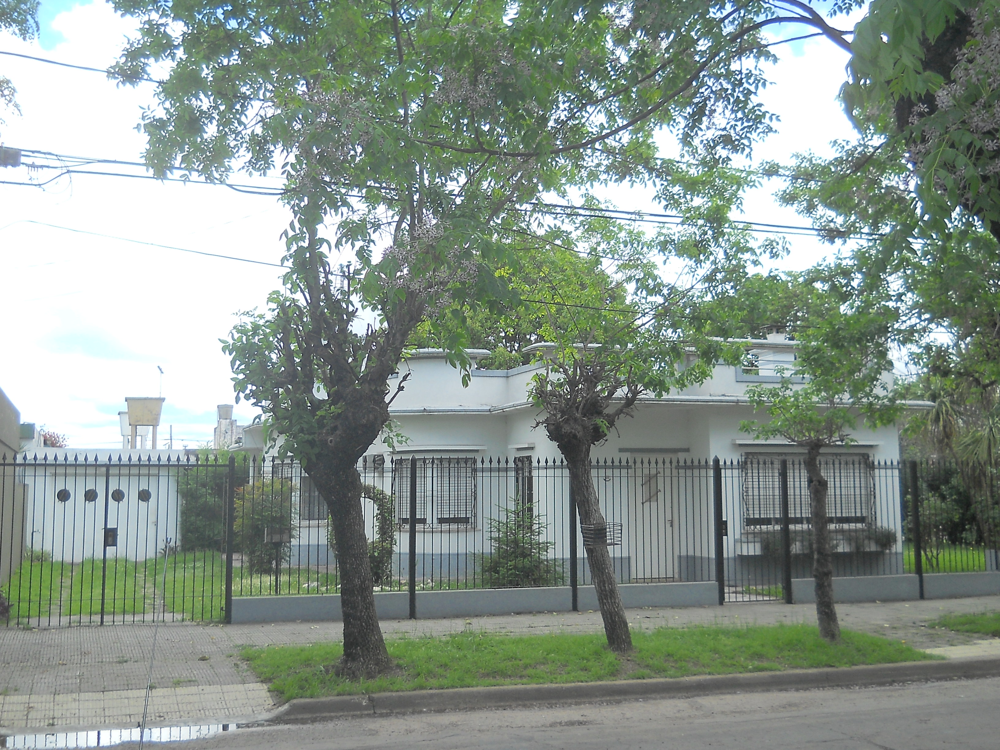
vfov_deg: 35.1
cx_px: 500
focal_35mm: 41
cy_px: 375
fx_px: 1184
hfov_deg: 45.8
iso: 80
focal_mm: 6.72
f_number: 5.5
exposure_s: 1/160
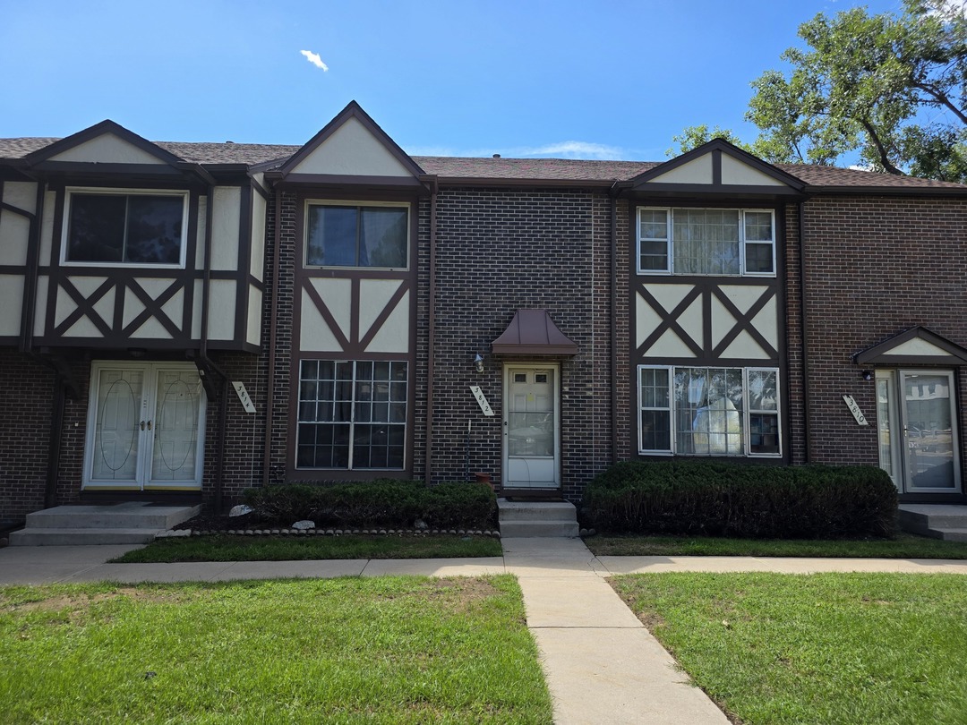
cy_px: 362
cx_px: 484
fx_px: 643
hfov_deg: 73.9
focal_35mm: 23
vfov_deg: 58.9
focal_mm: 6.3
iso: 80
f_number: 1.7
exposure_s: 1/2222
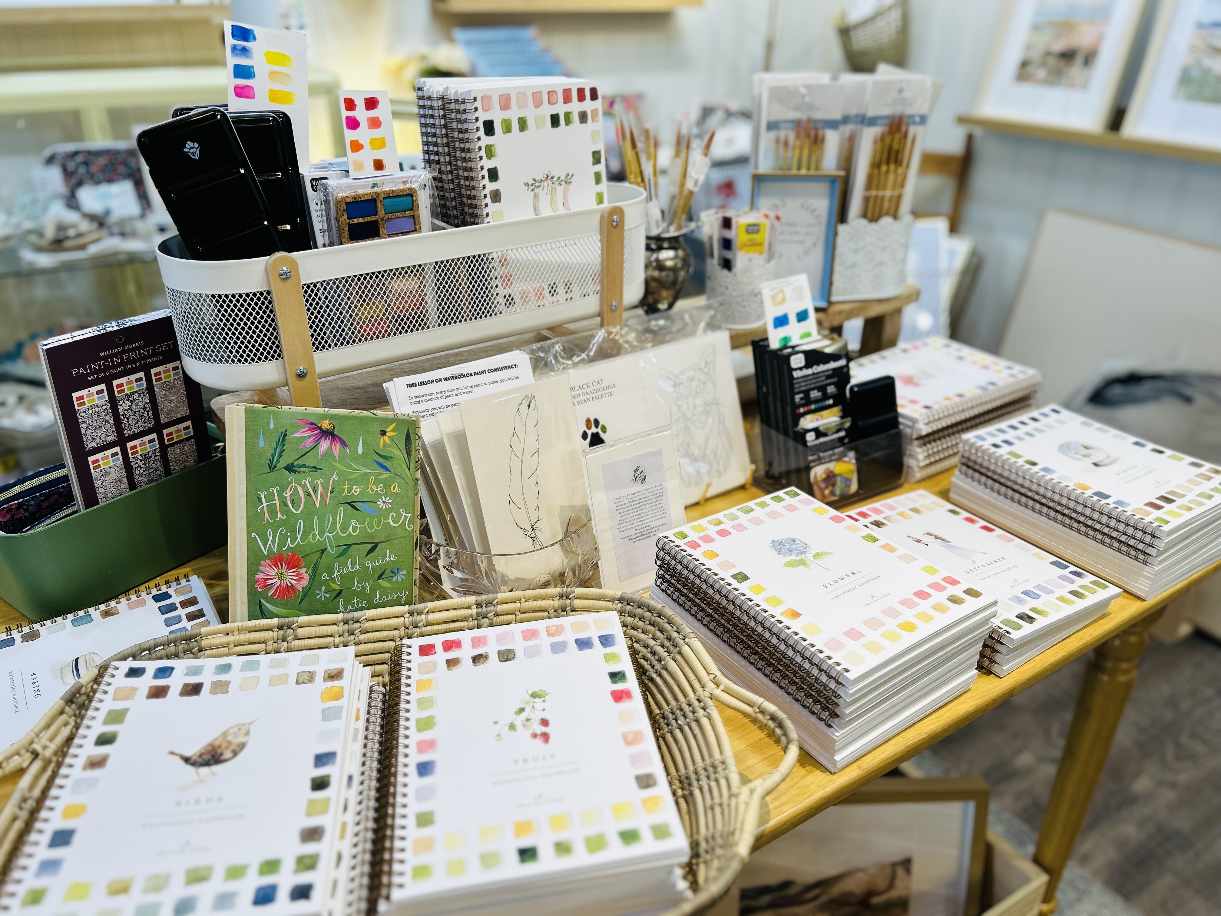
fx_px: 917
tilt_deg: -27.2
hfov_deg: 67.3
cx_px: 610
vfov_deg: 53.1
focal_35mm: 26
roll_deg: -1.0
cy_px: 458
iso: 64
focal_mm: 5.7
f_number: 1.5
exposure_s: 1/120
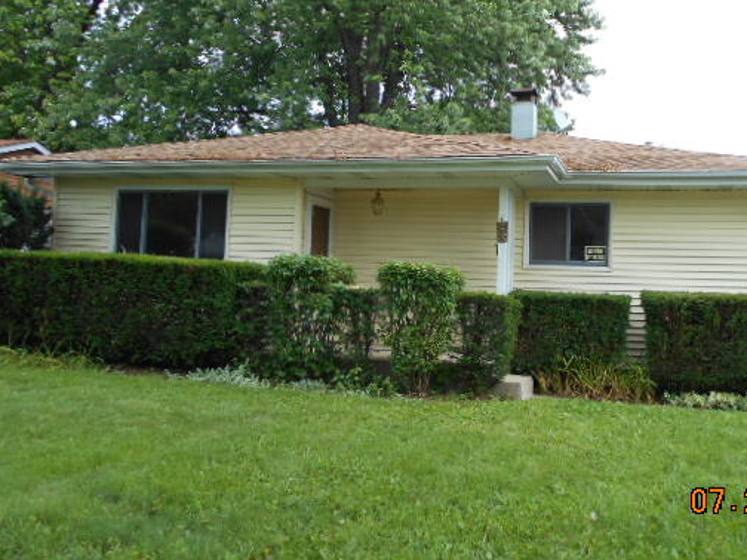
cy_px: 222
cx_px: 449
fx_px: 712
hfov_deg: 54.9
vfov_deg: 42.7
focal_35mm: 33
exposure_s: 1/320
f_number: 3.2
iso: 80
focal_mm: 4.6
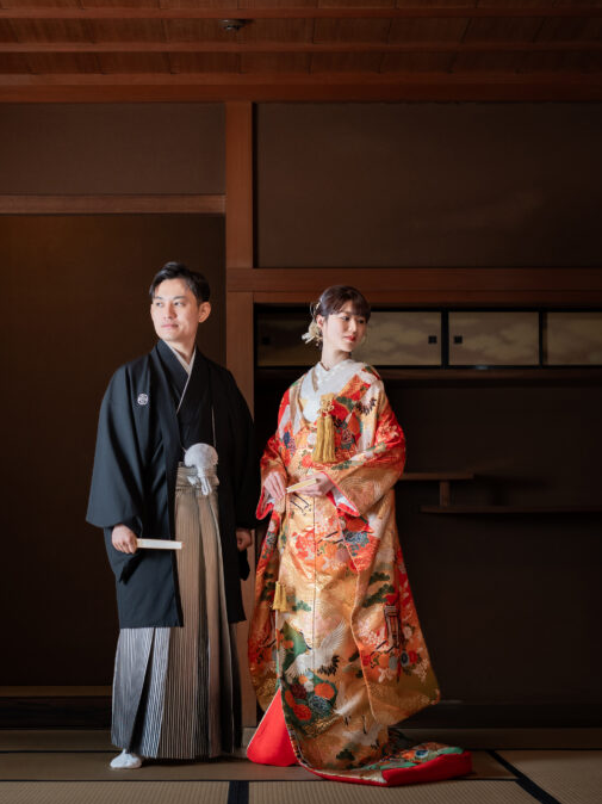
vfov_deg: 26.7
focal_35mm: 73
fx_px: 1694
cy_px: 405
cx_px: 266
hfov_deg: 20.1
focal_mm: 50
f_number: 3.2
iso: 320
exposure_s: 1/200
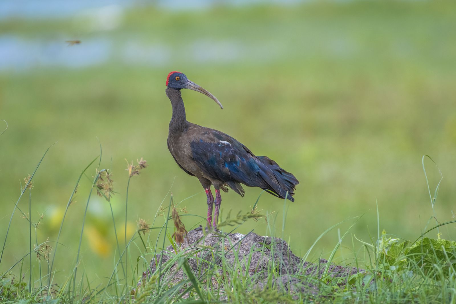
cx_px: 228
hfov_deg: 2.8
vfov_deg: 1.8
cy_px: 152
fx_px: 9497
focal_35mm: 750
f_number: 6.3
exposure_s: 1/1250
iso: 1250
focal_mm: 500
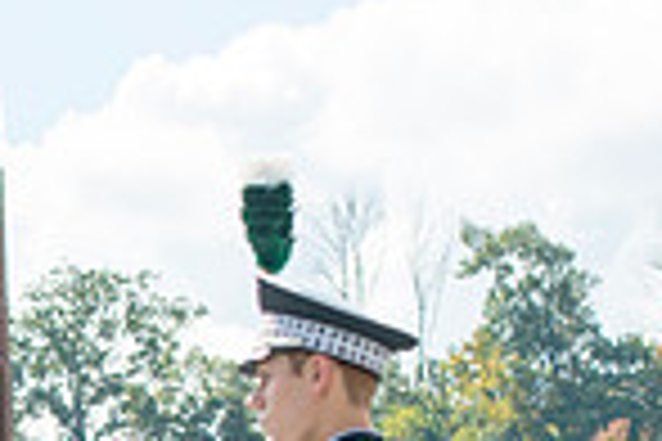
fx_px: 5093
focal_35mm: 277
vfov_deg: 4.9
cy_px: 774
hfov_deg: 7.3
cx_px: -248
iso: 200
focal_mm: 70
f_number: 4.5
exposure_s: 1/1000
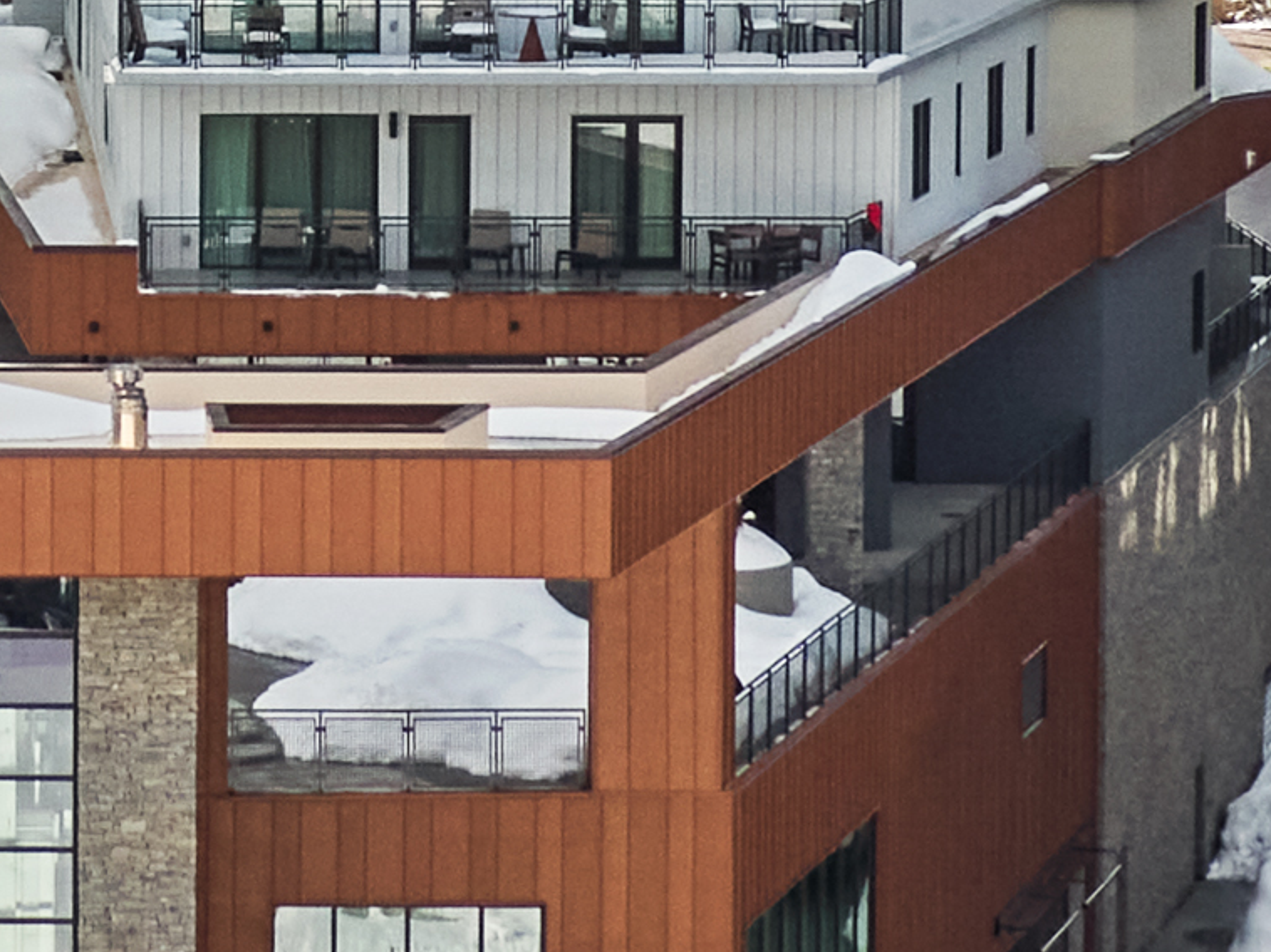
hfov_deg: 9.5
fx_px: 7561
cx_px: -264
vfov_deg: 7.1
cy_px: -243
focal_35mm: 206
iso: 100
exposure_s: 1/100
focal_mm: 6.63
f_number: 3.4
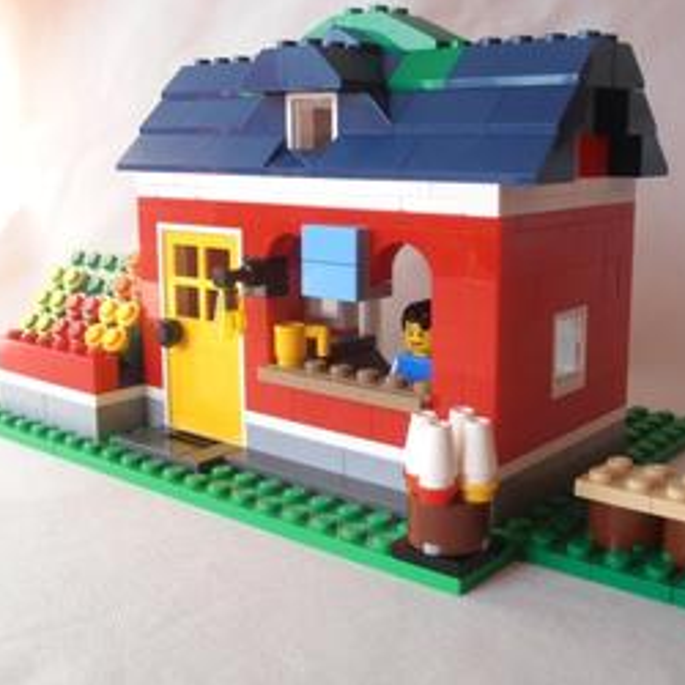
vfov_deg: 36.0
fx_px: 1052
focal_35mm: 47
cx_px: 381
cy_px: 318
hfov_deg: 36.0
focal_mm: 6.61
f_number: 3.9
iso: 80
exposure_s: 1/125
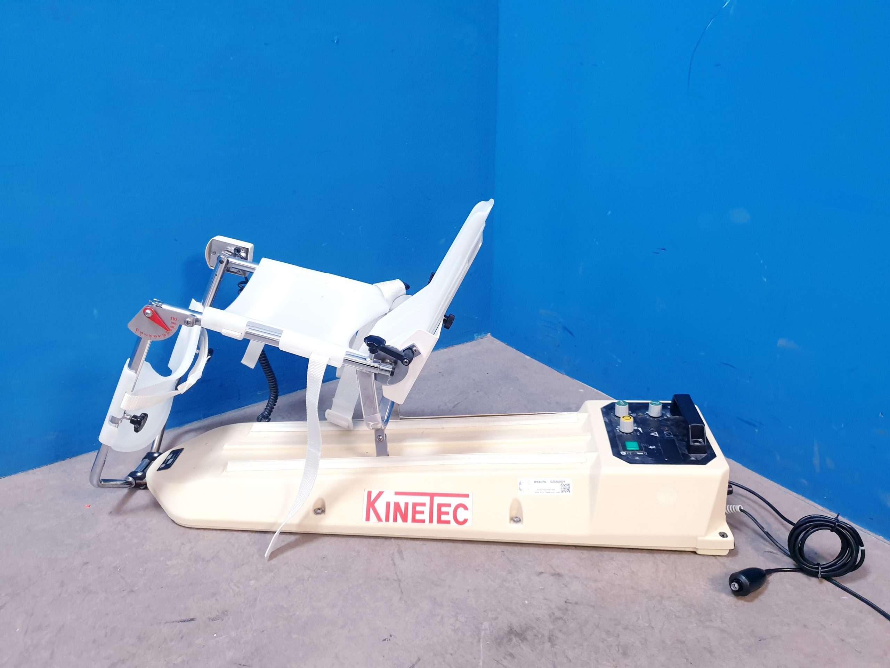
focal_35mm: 26
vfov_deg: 53.1
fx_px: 668
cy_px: 334
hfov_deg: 67.3
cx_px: 445
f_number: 1.5
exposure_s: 1/50
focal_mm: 4.3
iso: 160
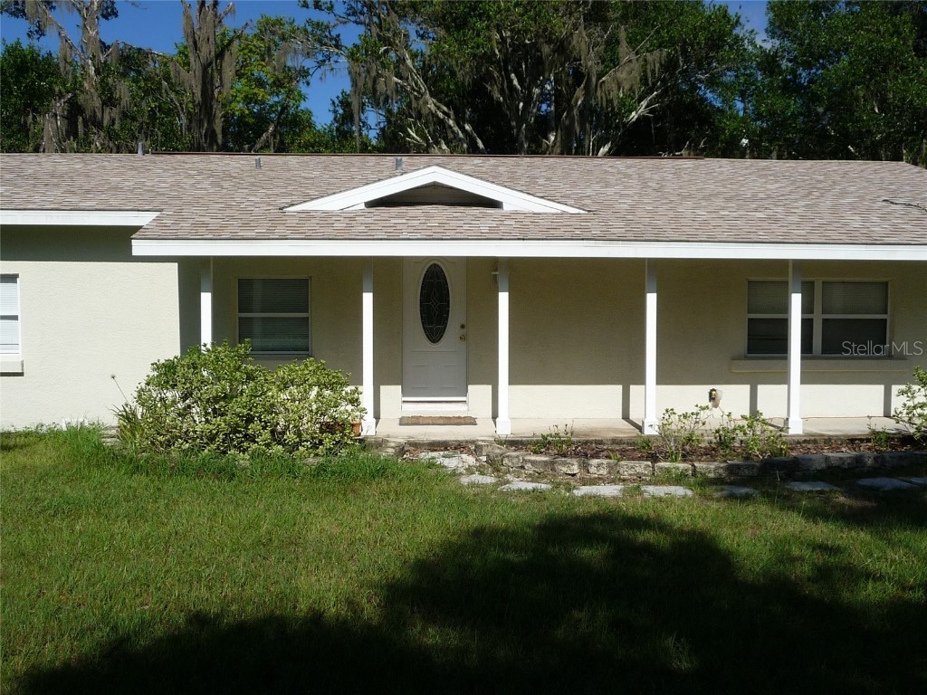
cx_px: 464
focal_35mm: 36
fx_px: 964
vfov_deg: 39.7
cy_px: 348
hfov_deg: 51.4
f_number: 8
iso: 100
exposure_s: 1/400
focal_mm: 4.7
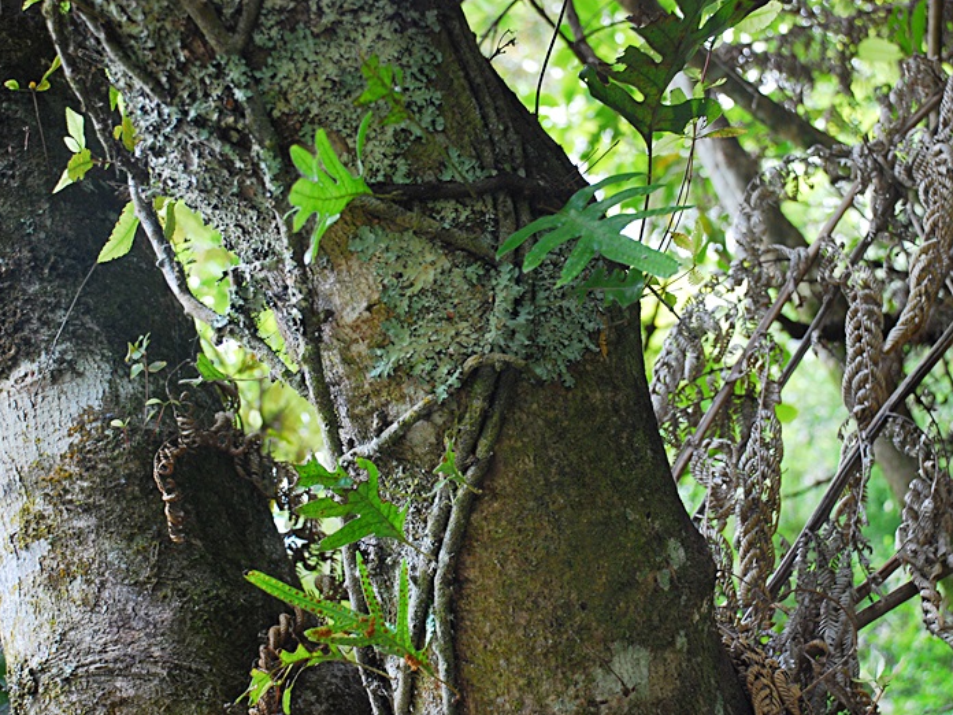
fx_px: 2285
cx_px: 526
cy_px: 353
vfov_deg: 17.8
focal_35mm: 83
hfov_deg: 23.5
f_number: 5
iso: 400
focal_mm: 50
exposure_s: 1/60
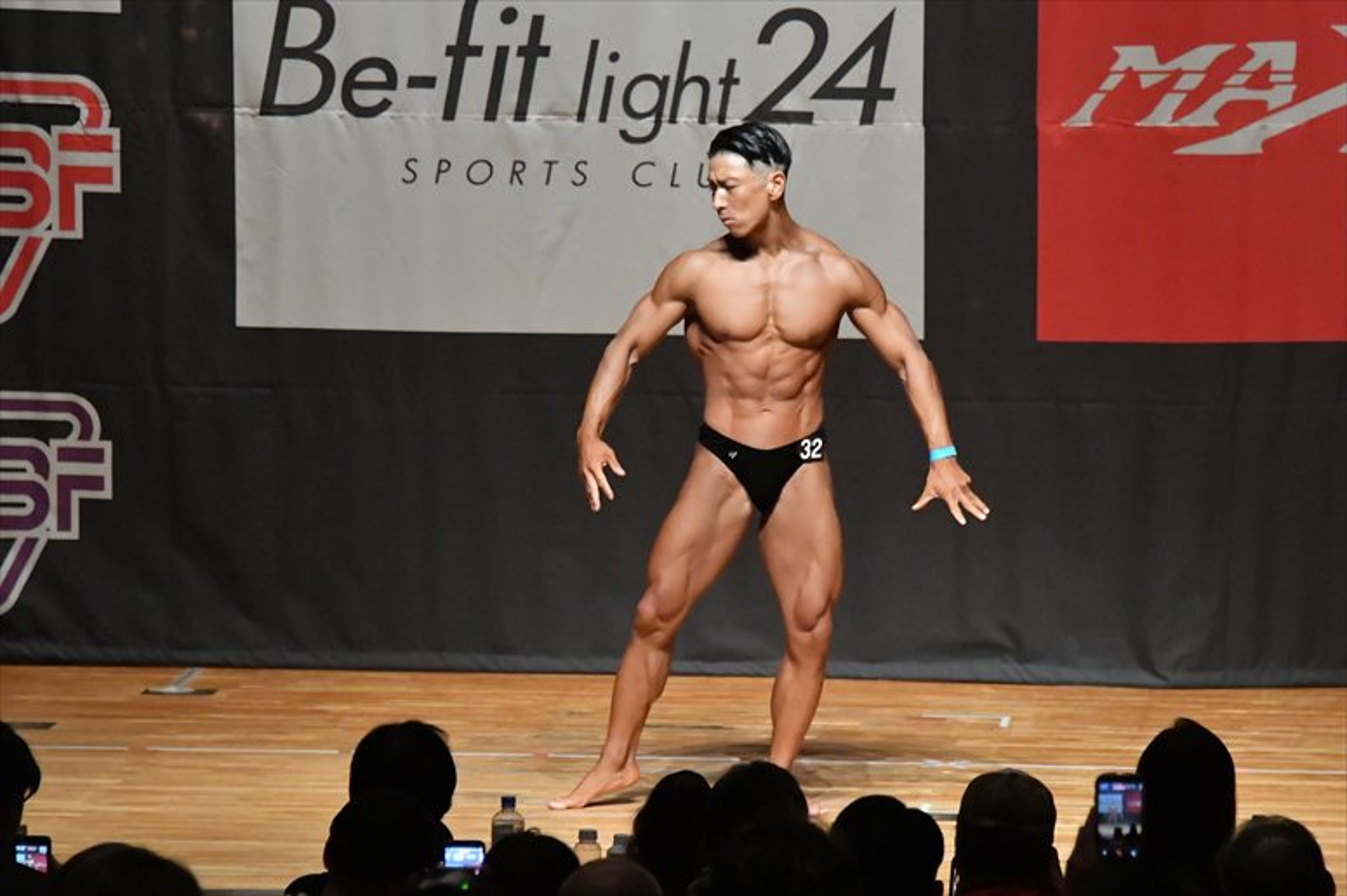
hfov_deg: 8.1
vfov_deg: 5.4
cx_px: 674
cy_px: 448
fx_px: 9537
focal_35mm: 255
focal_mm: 170
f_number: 5.6
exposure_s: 1/400
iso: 12800
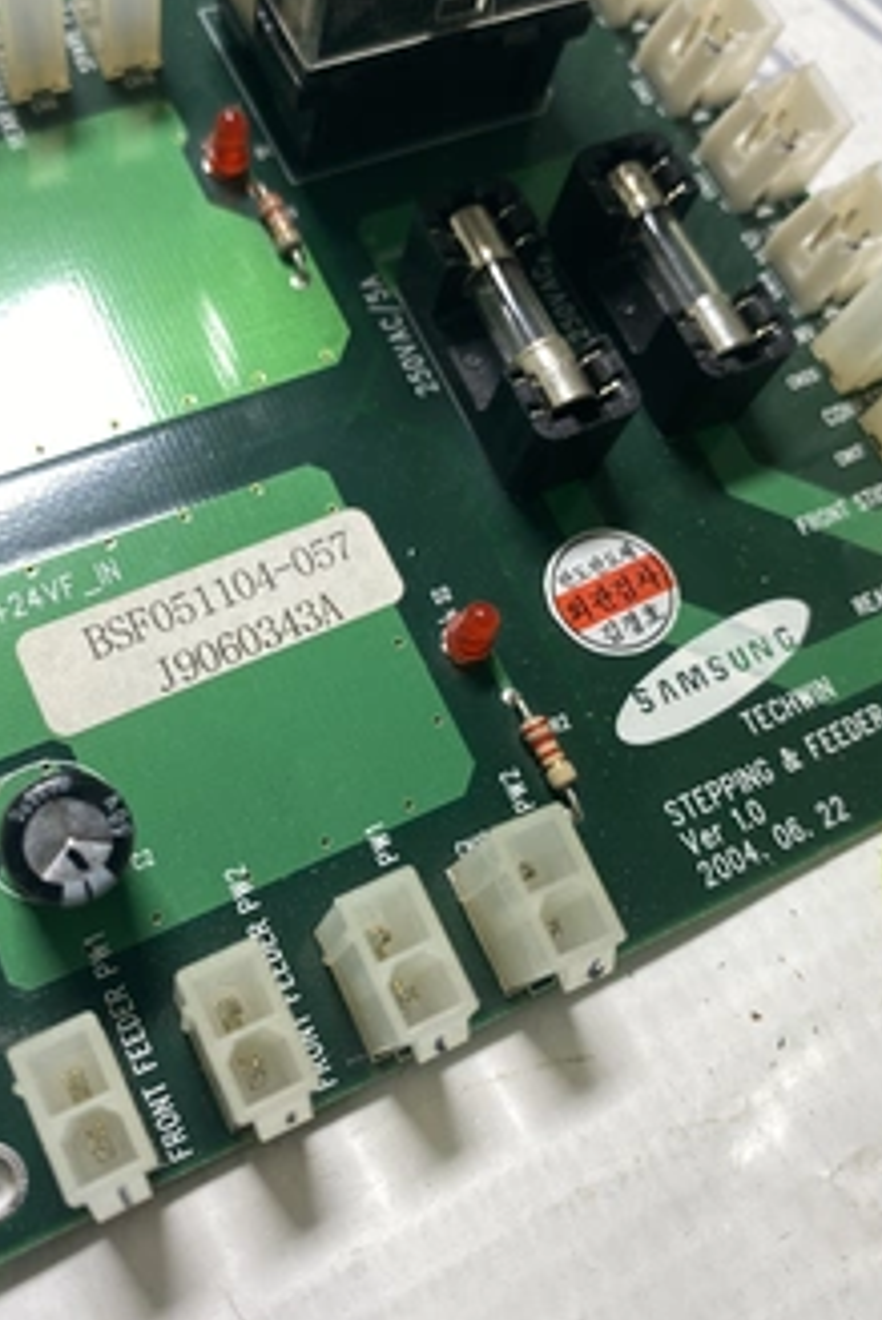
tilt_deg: -58.3
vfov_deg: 57.2
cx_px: 354
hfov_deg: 39.8
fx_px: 1211
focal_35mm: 33
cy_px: 628
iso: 50
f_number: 1.8
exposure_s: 1/120
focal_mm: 4.25
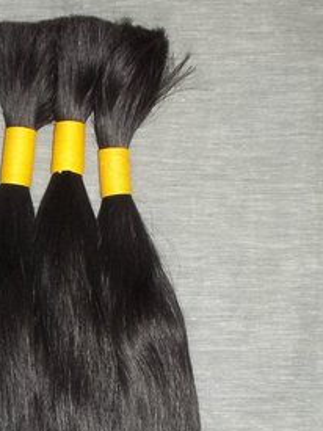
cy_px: 462
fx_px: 996
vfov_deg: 23.1
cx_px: 63
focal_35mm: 80
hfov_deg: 18.2
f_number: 3.3
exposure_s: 1/30
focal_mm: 5.9
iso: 160
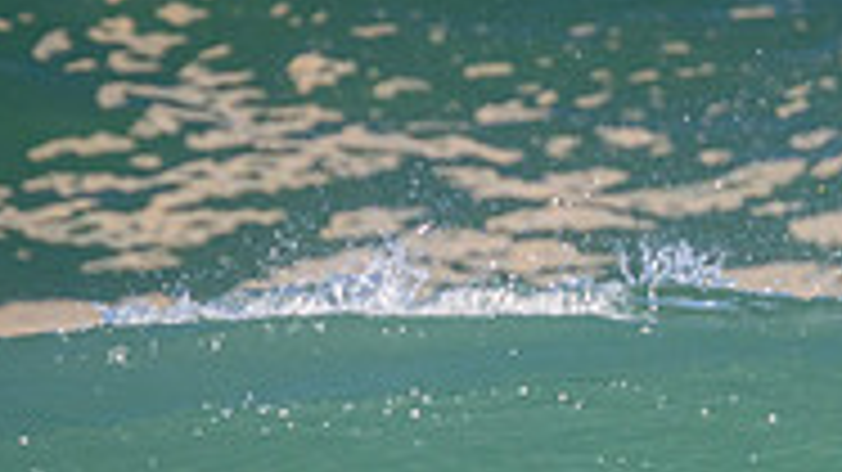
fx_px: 58046
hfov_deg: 0.8
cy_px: 668
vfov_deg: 0.5
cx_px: 675
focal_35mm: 2601
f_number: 11
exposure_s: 1/2000
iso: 1400
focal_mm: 800
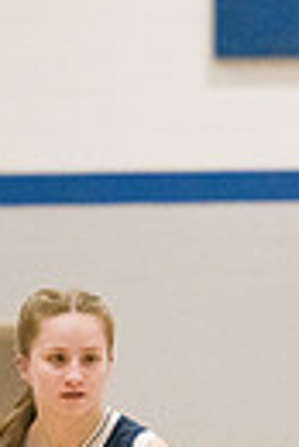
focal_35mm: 518
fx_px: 6436
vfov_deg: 4.0
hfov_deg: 2.7
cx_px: 82
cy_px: 571
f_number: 4.5
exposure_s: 1/1600
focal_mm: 150
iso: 10000
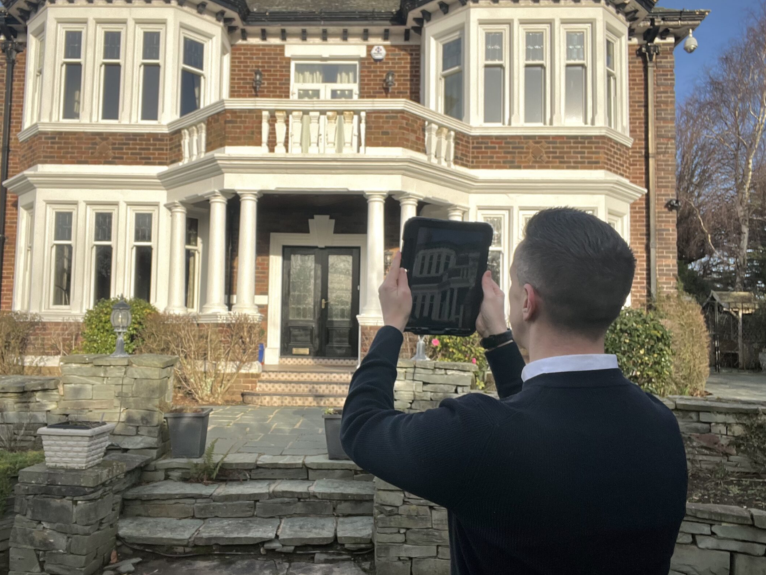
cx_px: 336
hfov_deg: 63.2
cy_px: 285
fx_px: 620
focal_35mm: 28
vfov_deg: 49.7
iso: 32
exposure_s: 1/667
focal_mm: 2.71
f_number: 2.2
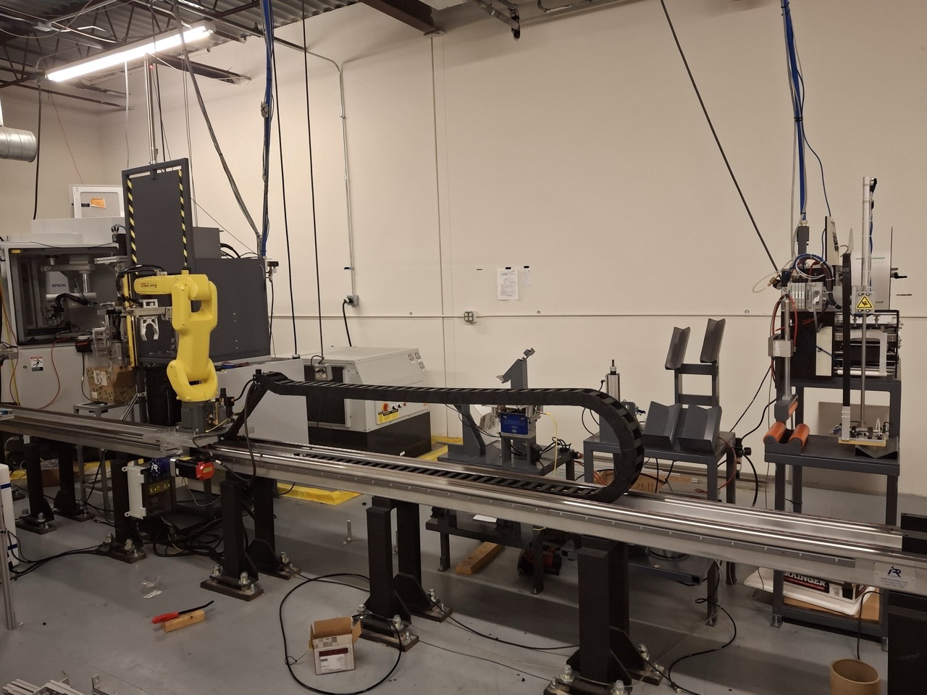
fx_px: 669
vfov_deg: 54.9
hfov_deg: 69.4
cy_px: 348
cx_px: 464
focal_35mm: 25
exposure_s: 1/30
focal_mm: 4.69
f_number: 1.8
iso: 320
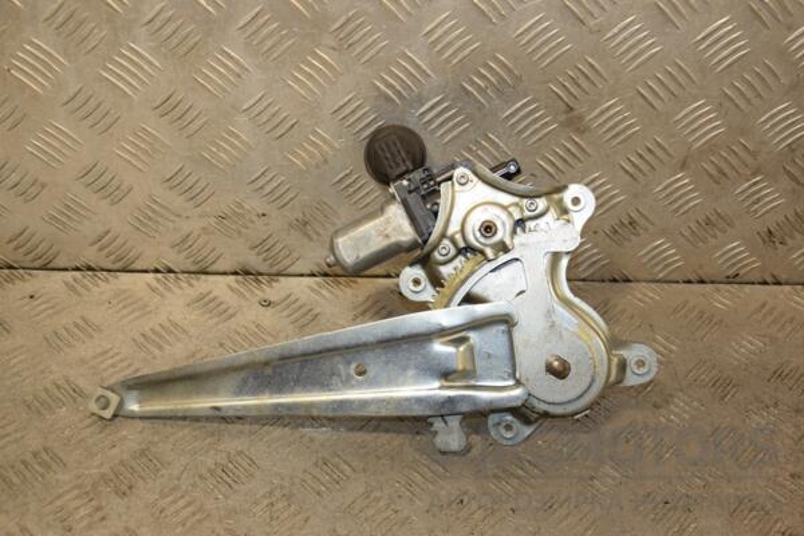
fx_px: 1072
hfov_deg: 41.1
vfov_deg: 28.1
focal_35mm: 48
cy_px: 268
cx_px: 402
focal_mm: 32
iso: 800
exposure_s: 1/200
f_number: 5
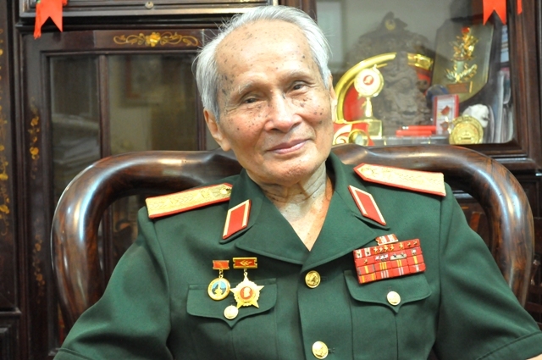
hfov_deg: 28.1
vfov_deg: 18.9
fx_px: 1083
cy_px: 180
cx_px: 271
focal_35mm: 72
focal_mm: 48
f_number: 5.6
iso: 3200
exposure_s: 1/10
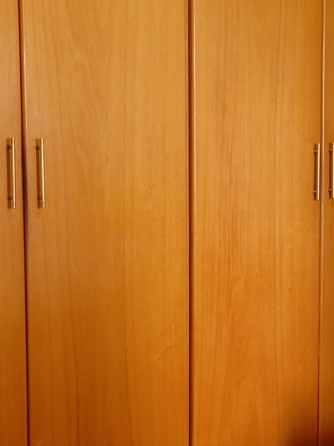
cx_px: 378
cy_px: 255
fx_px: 1004
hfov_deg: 18.1
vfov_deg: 25.0
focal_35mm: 78
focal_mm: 4.27
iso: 740
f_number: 1.8
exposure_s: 1/30
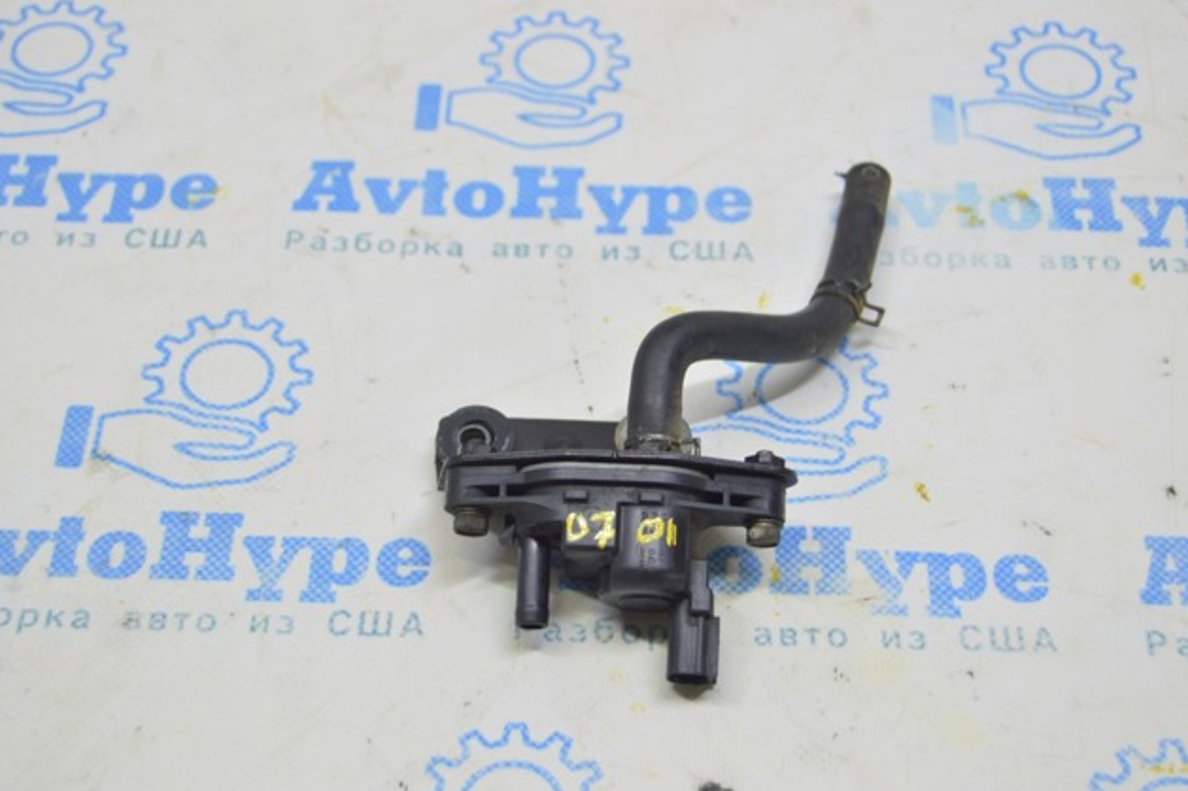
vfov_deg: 21.2
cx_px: 591
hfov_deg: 31.4
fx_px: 2111
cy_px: 397
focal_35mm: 64
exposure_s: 1/20
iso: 400
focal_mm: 42
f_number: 5.6
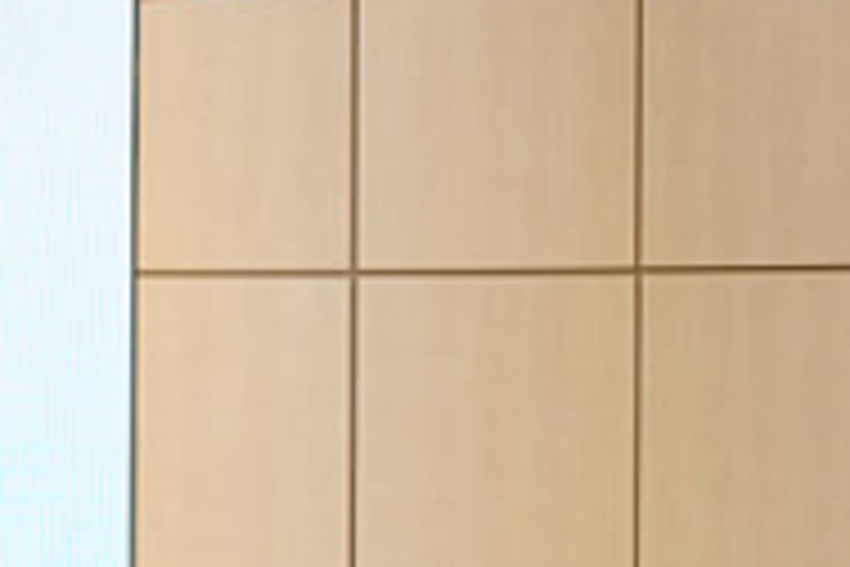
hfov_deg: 4.5
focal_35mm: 455
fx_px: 10742
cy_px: 1035
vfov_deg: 3.0
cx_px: -423
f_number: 5.6
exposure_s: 1/400
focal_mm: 100
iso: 640
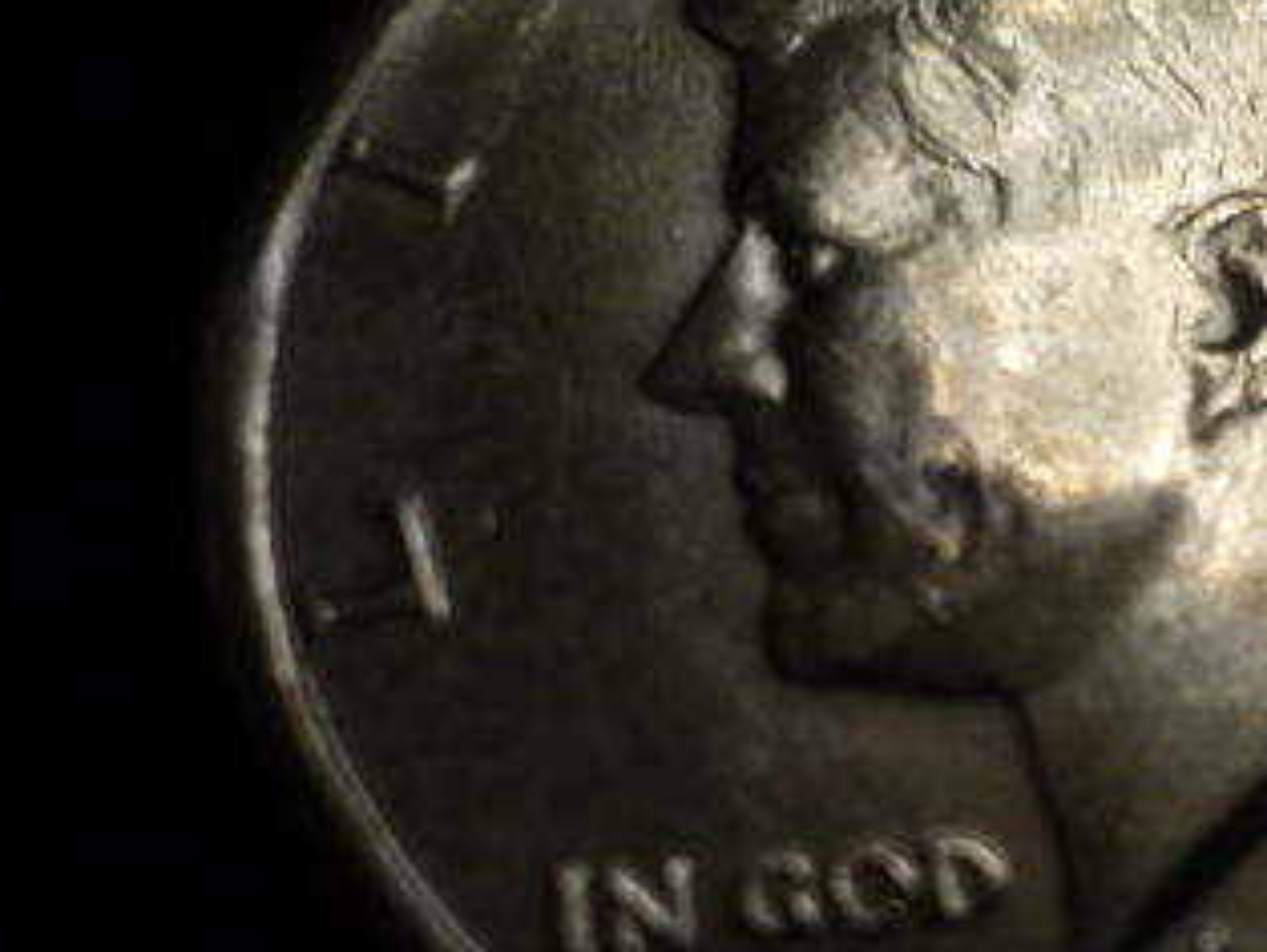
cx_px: 1154
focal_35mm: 63
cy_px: 512
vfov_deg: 23.3
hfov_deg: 29.4
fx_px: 2308
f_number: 2.8
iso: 100
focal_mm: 5.5
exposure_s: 1/80
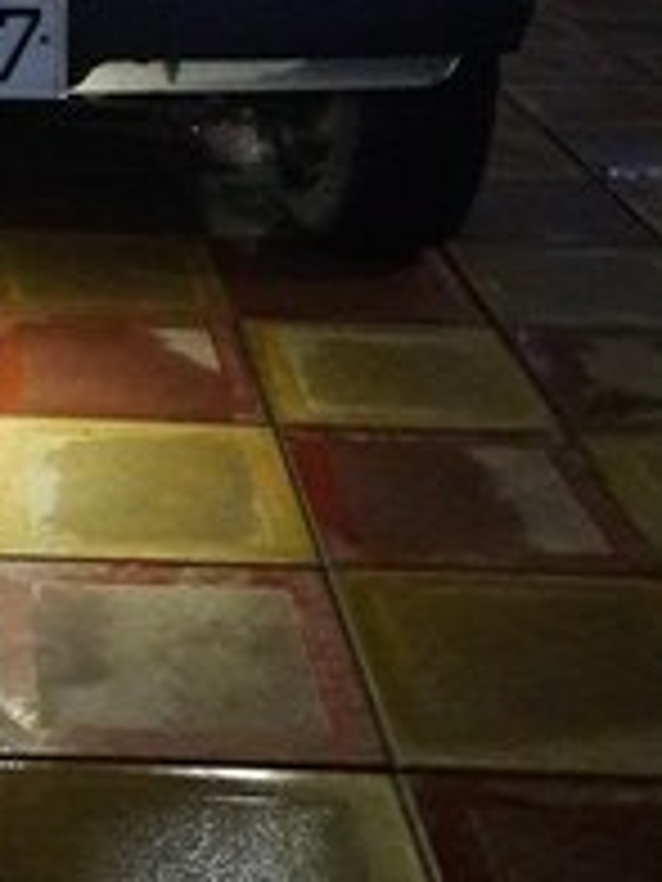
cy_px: -54
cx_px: -167
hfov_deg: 19.3
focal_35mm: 71
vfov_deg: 25.6
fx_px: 1810
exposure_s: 1/17
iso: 800
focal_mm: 3.7
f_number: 1.9
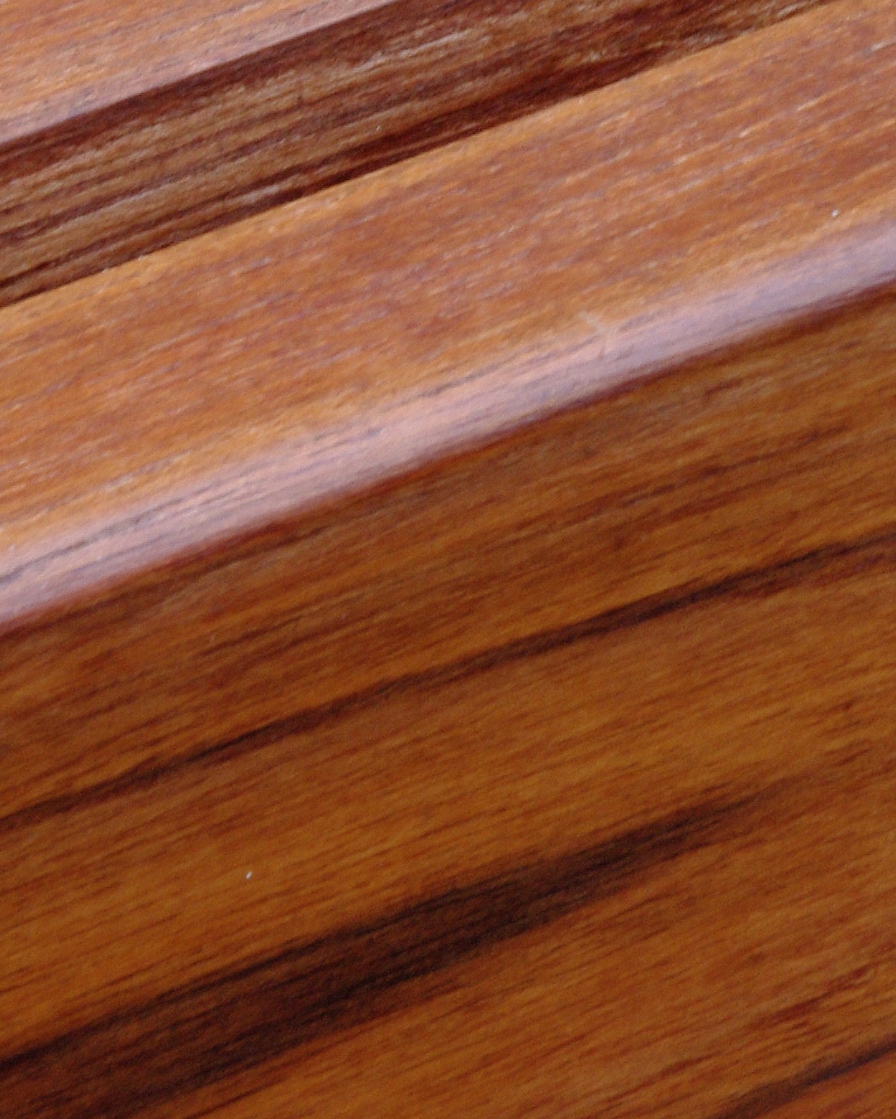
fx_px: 8054
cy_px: 66
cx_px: 1029
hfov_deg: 6.3
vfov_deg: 7.9
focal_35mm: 243
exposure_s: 1/25
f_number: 16
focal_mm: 55
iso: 800
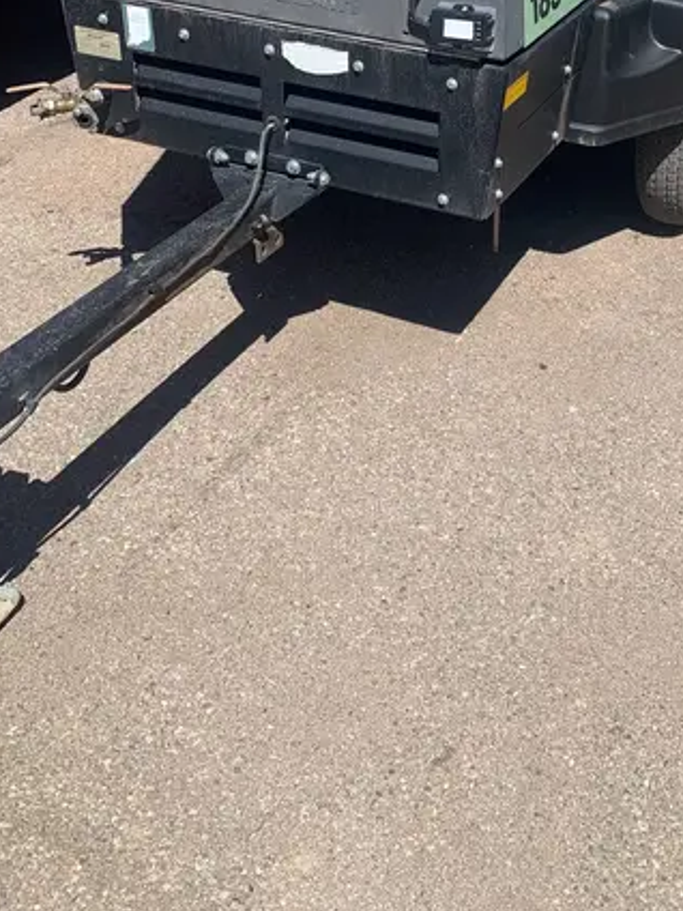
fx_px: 1184
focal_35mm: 45
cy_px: 134
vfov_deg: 39.7
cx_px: 515
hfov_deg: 31.6
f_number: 1.8
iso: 25
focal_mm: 4.25
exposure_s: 1/2681
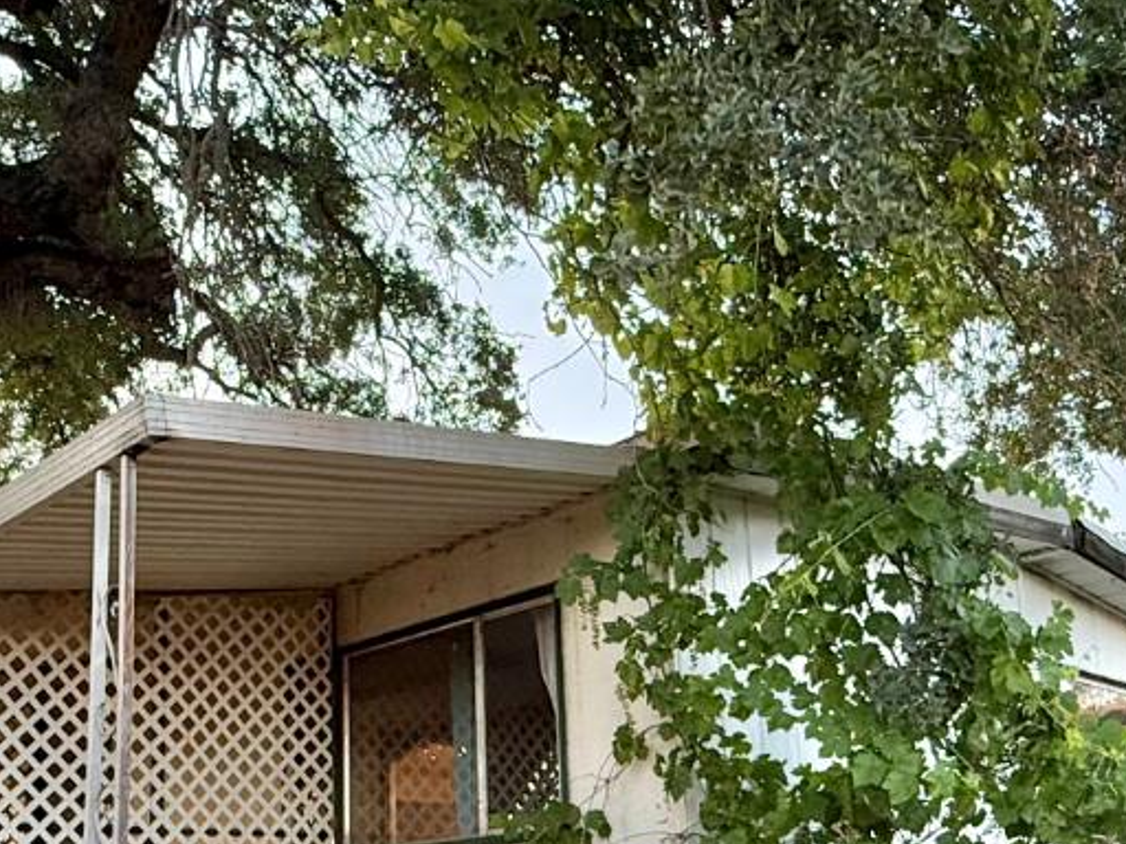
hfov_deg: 45.7
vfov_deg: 34.2
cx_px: 519
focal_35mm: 41
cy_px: 656
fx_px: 1334
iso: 160
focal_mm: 2.22
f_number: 2.2
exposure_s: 1/99
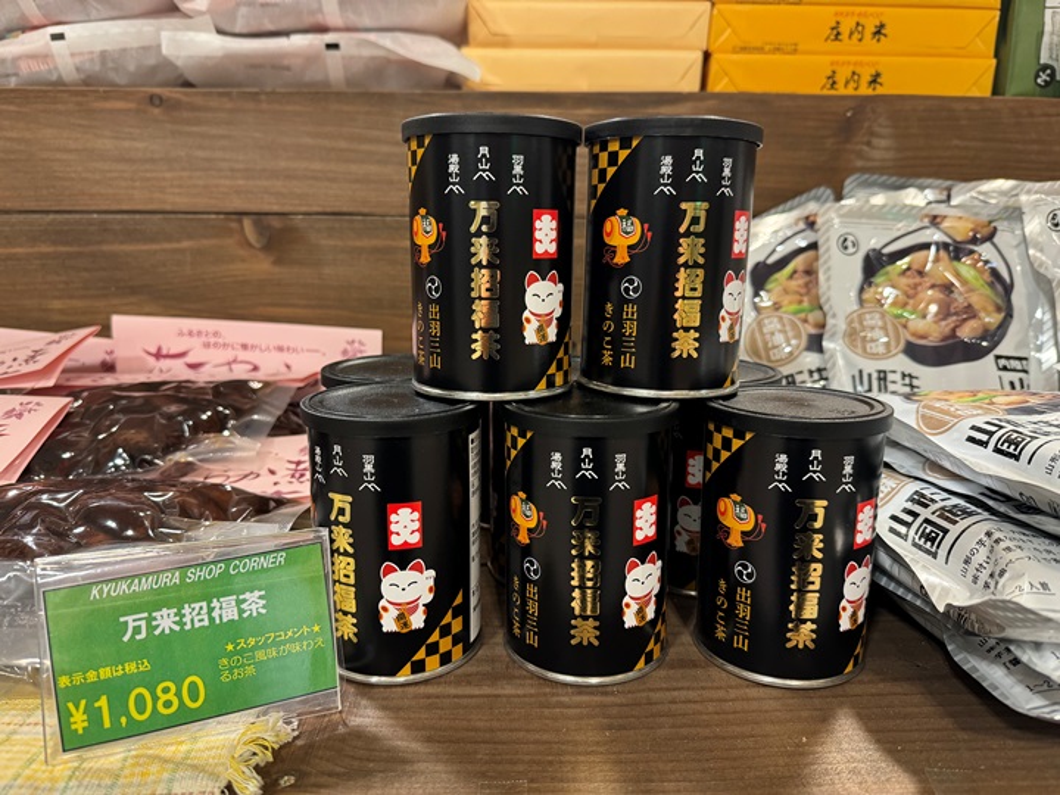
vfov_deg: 56.8
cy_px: 398
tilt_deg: -14.9
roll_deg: -0.7
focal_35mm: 24
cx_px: 530
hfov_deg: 71.6
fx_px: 735
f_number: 1.78
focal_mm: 6.86
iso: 320
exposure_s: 1/50
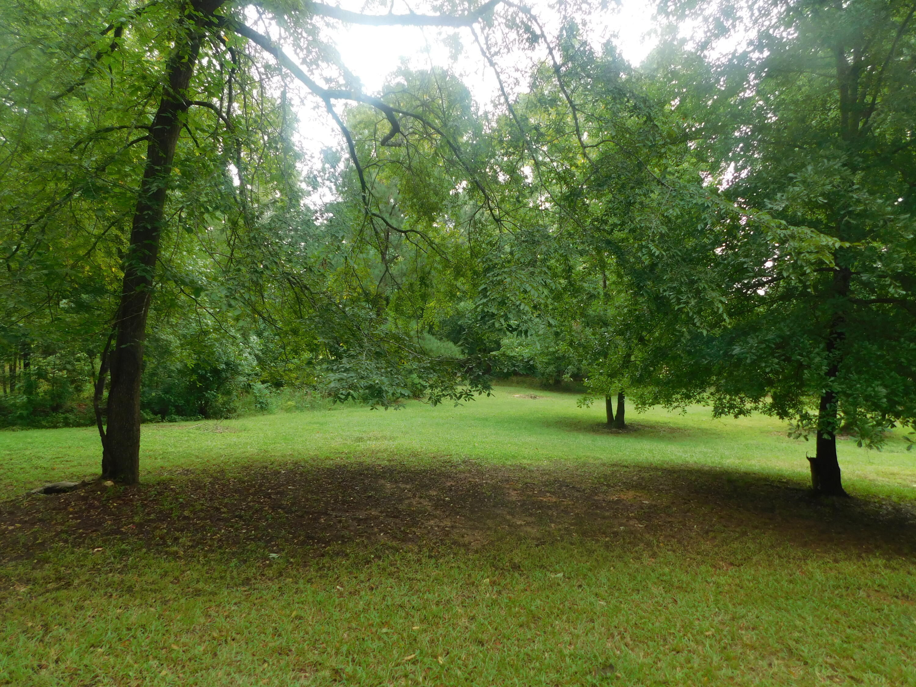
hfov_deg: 73.9
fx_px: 609
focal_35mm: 23
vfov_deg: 58.9
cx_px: 458
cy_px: 344
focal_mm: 4
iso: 125
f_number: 3
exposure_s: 1/100
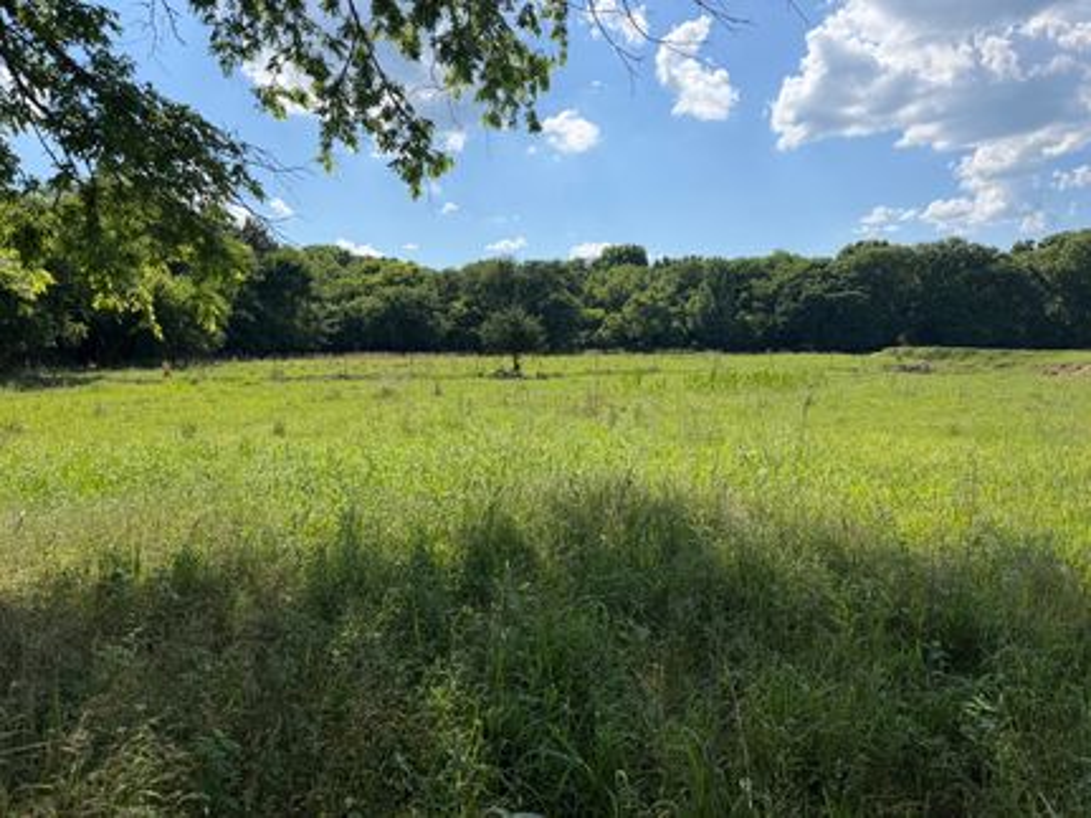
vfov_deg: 56.8
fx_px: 756
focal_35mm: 24
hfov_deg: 71.6
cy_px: 409
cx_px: 546
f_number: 1.78
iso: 80
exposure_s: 1/4975
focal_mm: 6.76
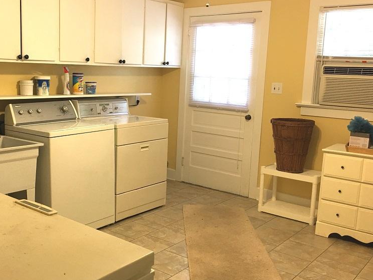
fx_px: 420
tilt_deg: -7.4
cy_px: 136
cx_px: 142
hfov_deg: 47.5
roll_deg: -1.6
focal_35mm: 39
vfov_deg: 36.8
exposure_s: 1/15
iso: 32
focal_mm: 4.15
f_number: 2.2
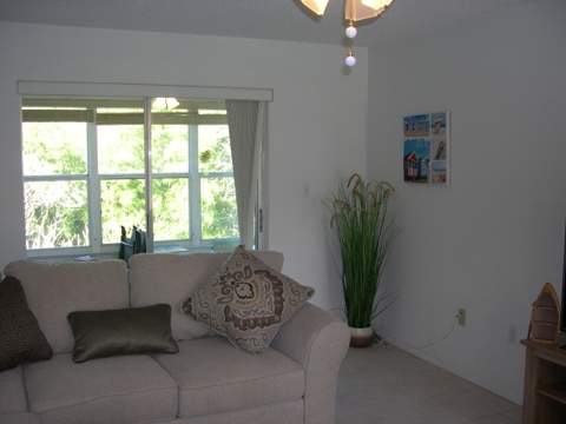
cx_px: 283
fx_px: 621
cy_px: 212
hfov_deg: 49.0
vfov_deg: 37.7
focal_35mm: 38
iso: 100
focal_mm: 8
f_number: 2.8
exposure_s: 1/30
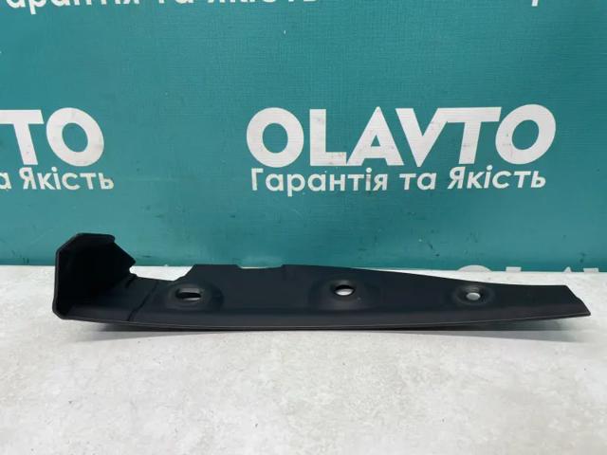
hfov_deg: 67.3
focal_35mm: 26
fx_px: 456
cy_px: 228
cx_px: 304
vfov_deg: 53.1
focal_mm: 4.2
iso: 100
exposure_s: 1/100
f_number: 1.6
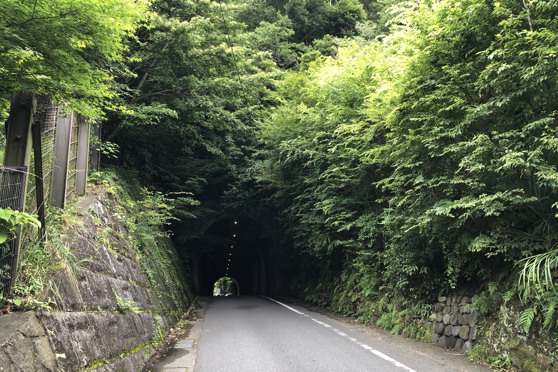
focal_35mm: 30
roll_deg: +0.8
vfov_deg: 43.5
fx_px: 465
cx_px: 278
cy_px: 207
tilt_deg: +13.5
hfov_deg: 61.9
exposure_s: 1/30
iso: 25
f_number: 1.8
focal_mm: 3.99
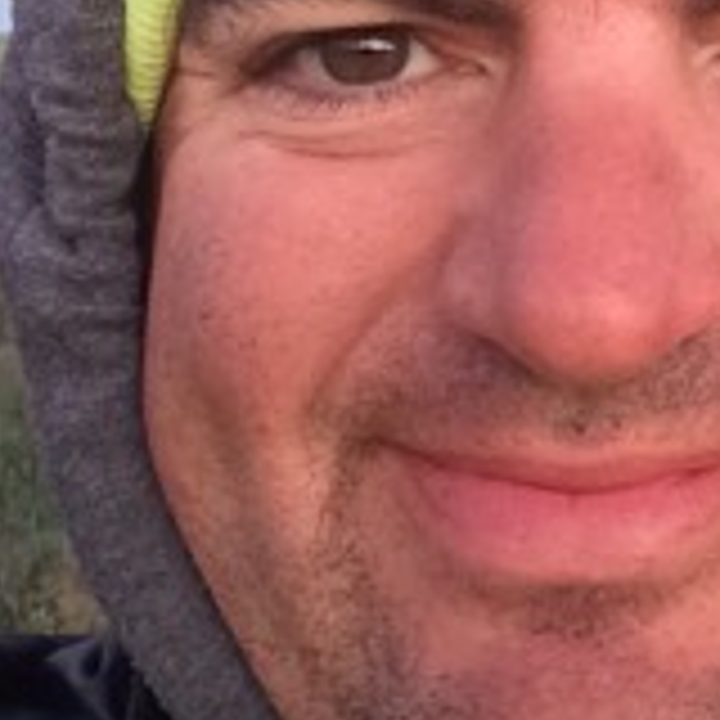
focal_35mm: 89
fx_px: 2094
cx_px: 612
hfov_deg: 19.2
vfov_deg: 19.3
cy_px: 140
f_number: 2.4
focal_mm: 2.15
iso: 160
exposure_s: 1/30
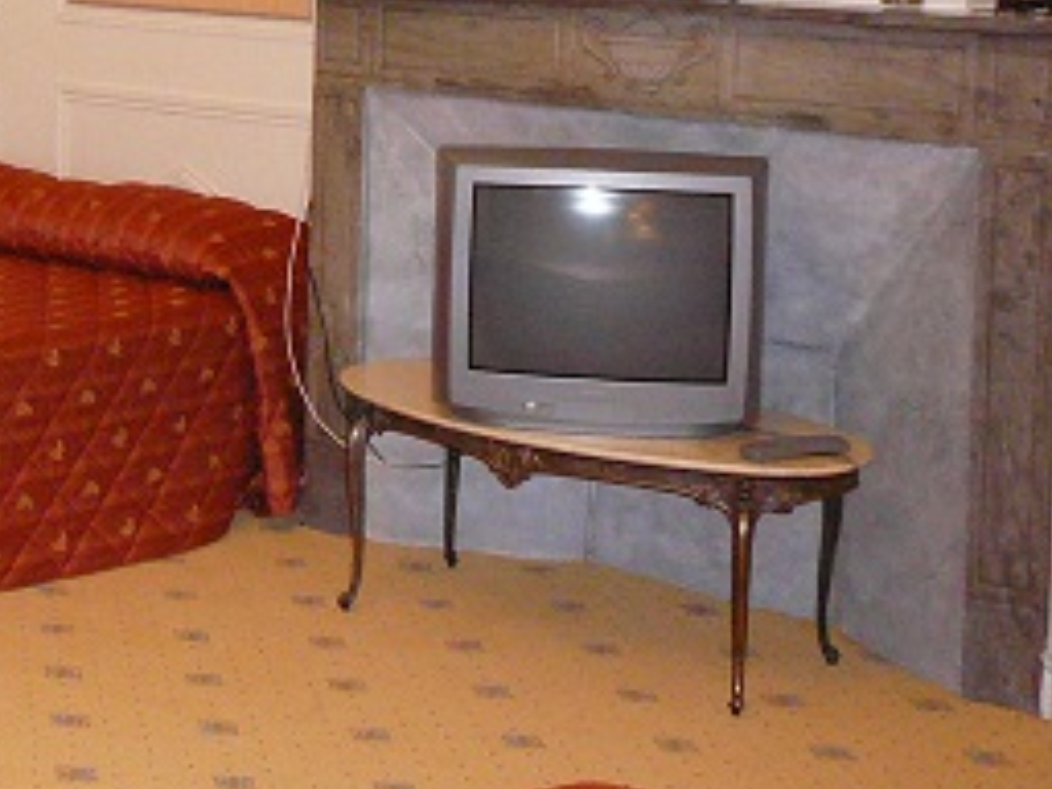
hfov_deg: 22.3
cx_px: -140
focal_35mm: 82
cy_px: 4
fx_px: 2492
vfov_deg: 17.6
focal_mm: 5.2
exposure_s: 1/30
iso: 400
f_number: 2.8
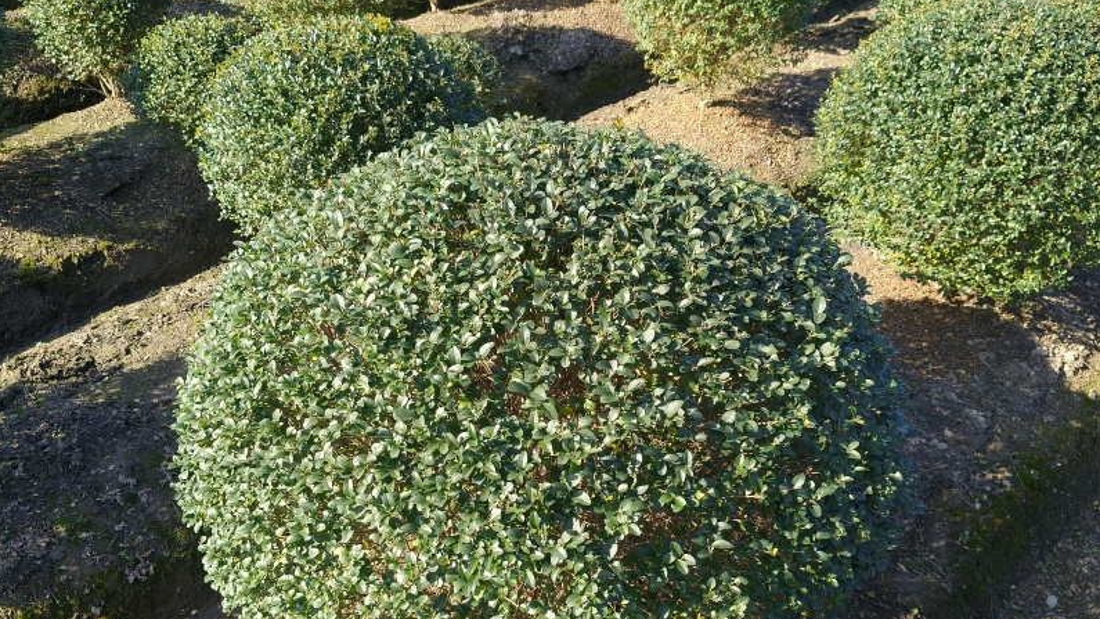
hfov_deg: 58.0
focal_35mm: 34
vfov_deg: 34.4
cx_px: 549
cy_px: 402
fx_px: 992
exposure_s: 1/823
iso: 80
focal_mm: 4.84
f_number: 1.8
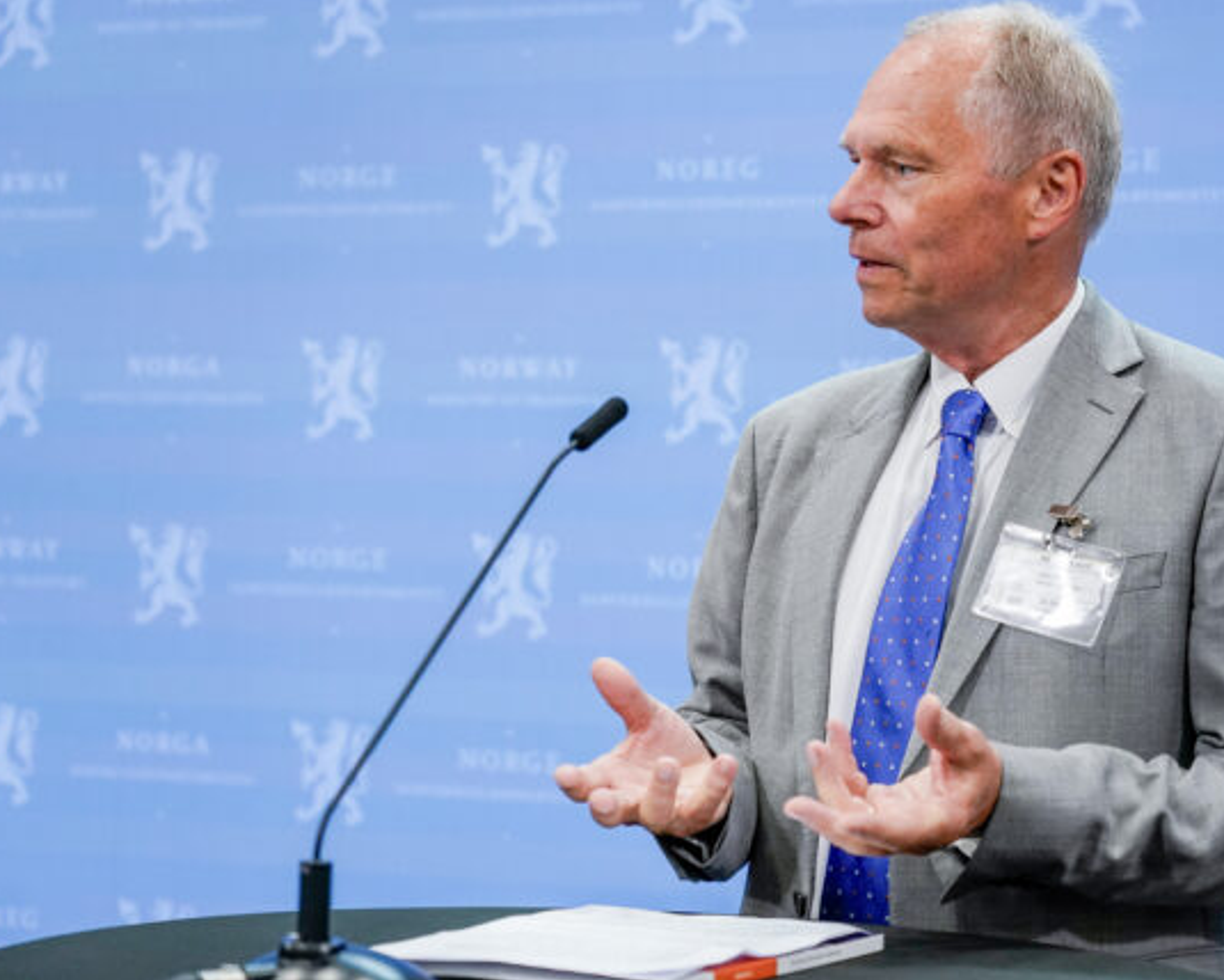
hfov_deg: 24.7
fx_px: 2789
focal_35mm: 77
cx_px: 726
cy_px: 490
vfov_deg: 19.9
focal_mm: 68
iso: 2500
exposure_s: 1/250
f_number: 4.5
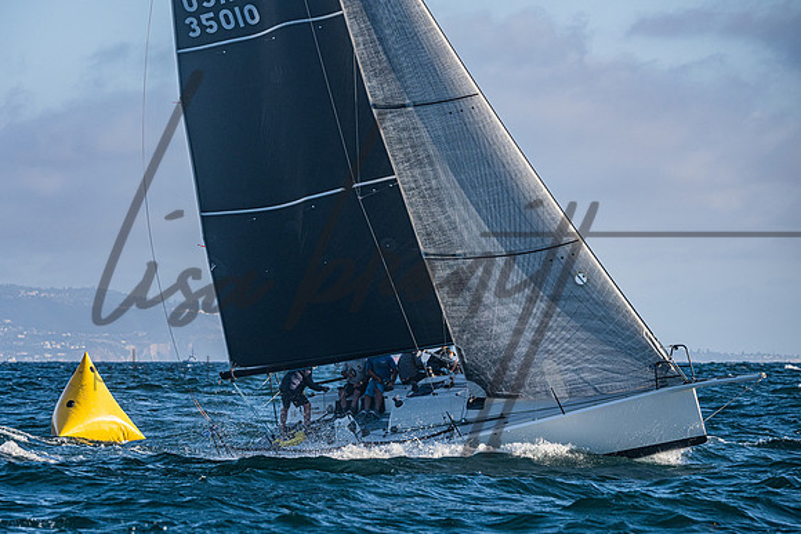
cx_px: 350
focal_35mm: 238
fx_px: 5291
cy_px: 270
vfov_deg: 5.8
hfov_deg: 8.7
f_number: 6.3
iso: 400
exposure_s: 1/1600
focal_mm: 200
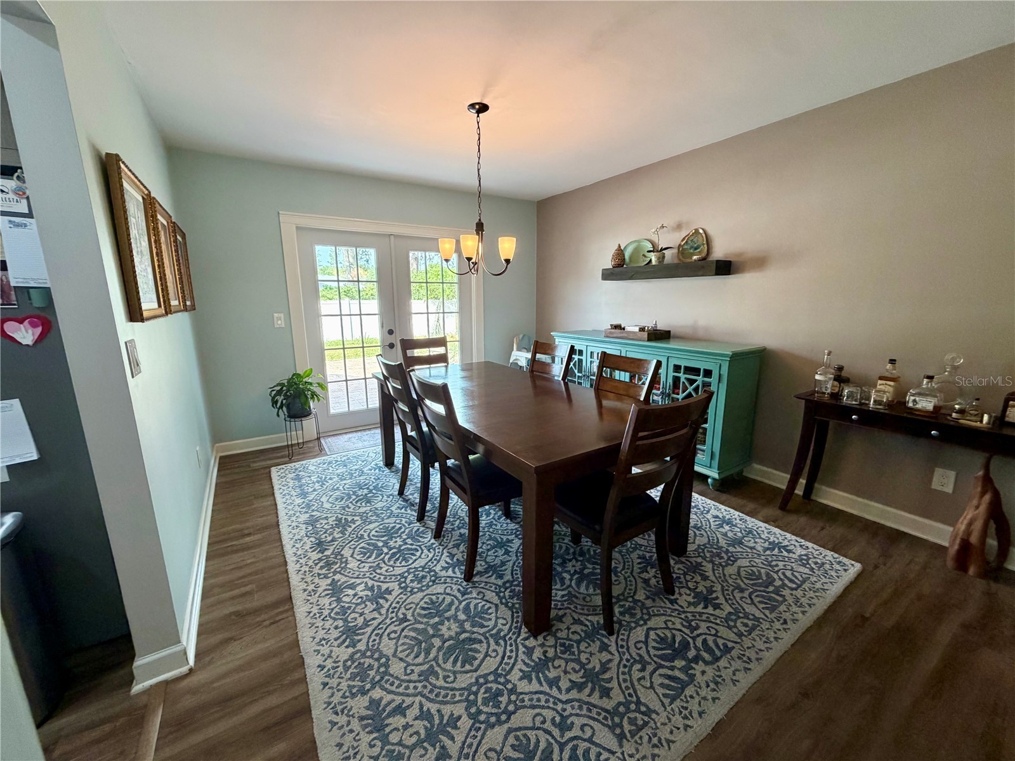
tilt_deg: -11.5
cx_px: 508
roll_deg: +0.5
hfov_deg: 102.1
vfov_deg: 85.7
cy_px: 380
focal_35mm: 14
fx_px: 411
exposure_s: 1/120
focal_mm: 2.22
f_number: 2.2
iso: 320
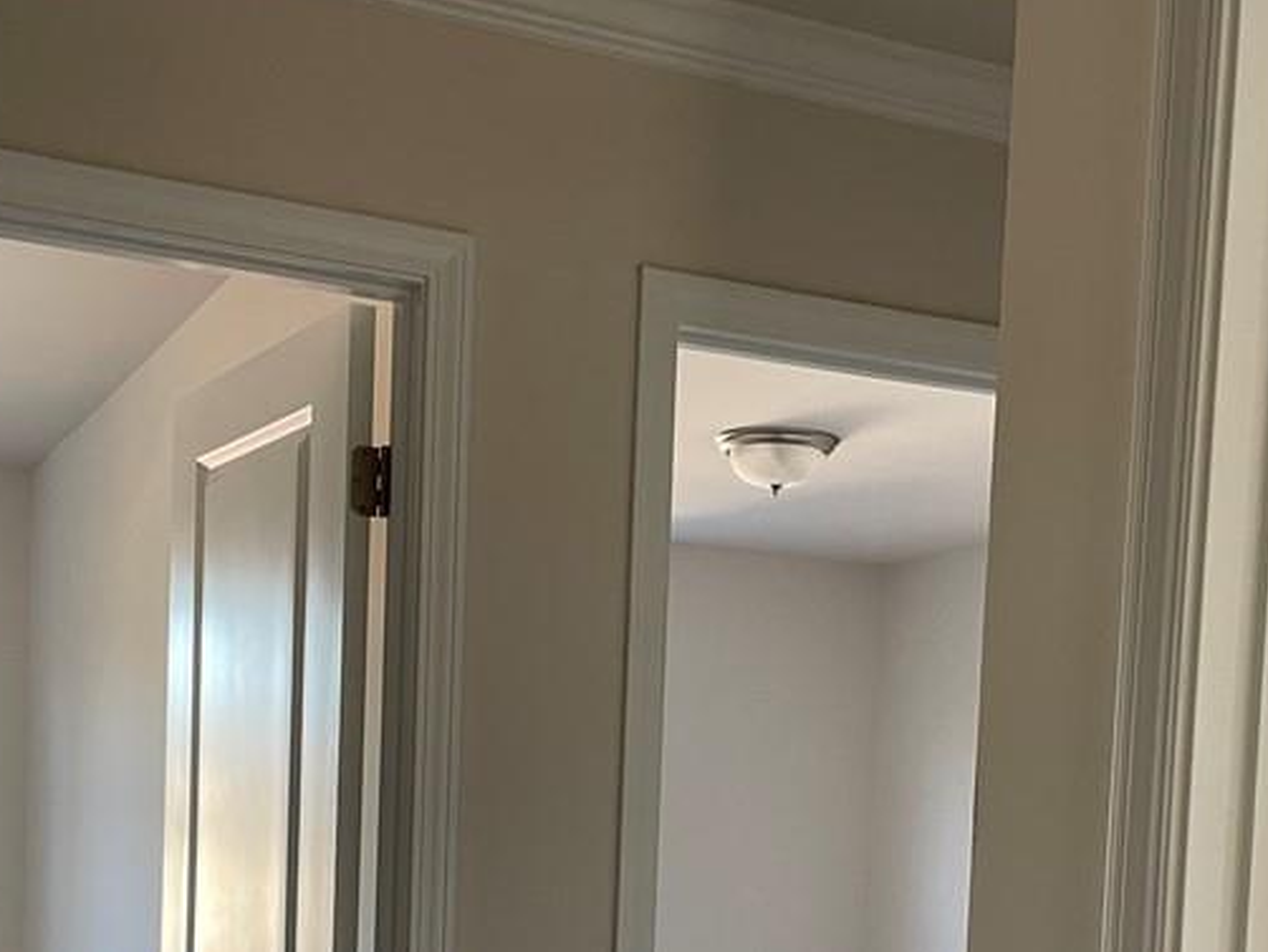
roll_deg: -2.2
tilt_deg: -2.8
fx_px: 1942
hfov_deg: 36.1
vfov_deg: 26.1
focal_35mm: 53
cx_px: 609
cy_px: 947
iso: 125
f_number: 1.6
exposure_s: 1/75
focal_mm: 4.2
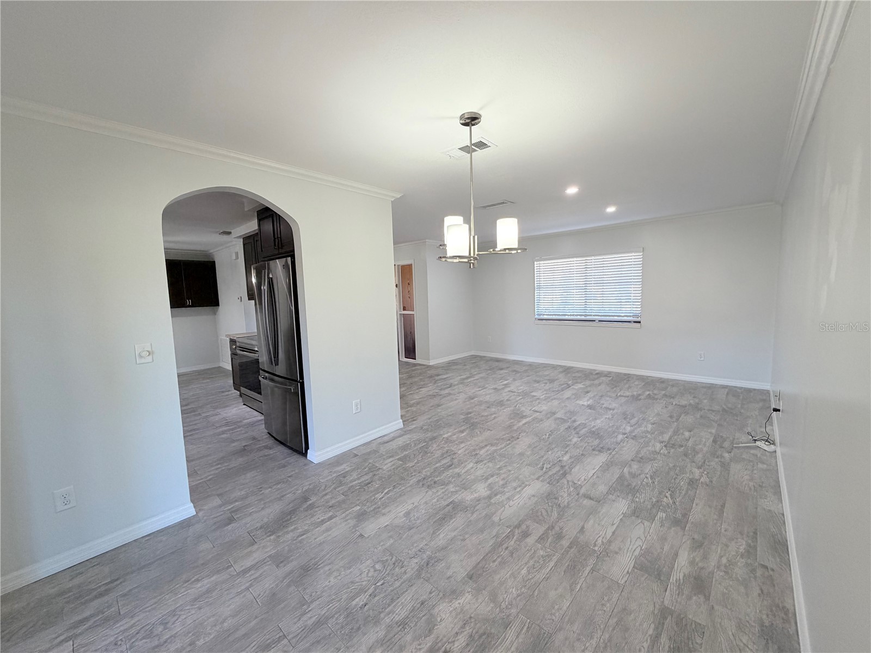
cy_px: 326
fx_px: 352
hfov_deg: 102.1
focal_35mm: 14
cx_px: 436
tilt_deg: -6.0
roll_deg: +1.6
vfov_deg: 85.7
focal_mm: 2.22
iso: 250
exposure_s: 1/120
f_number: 2.2
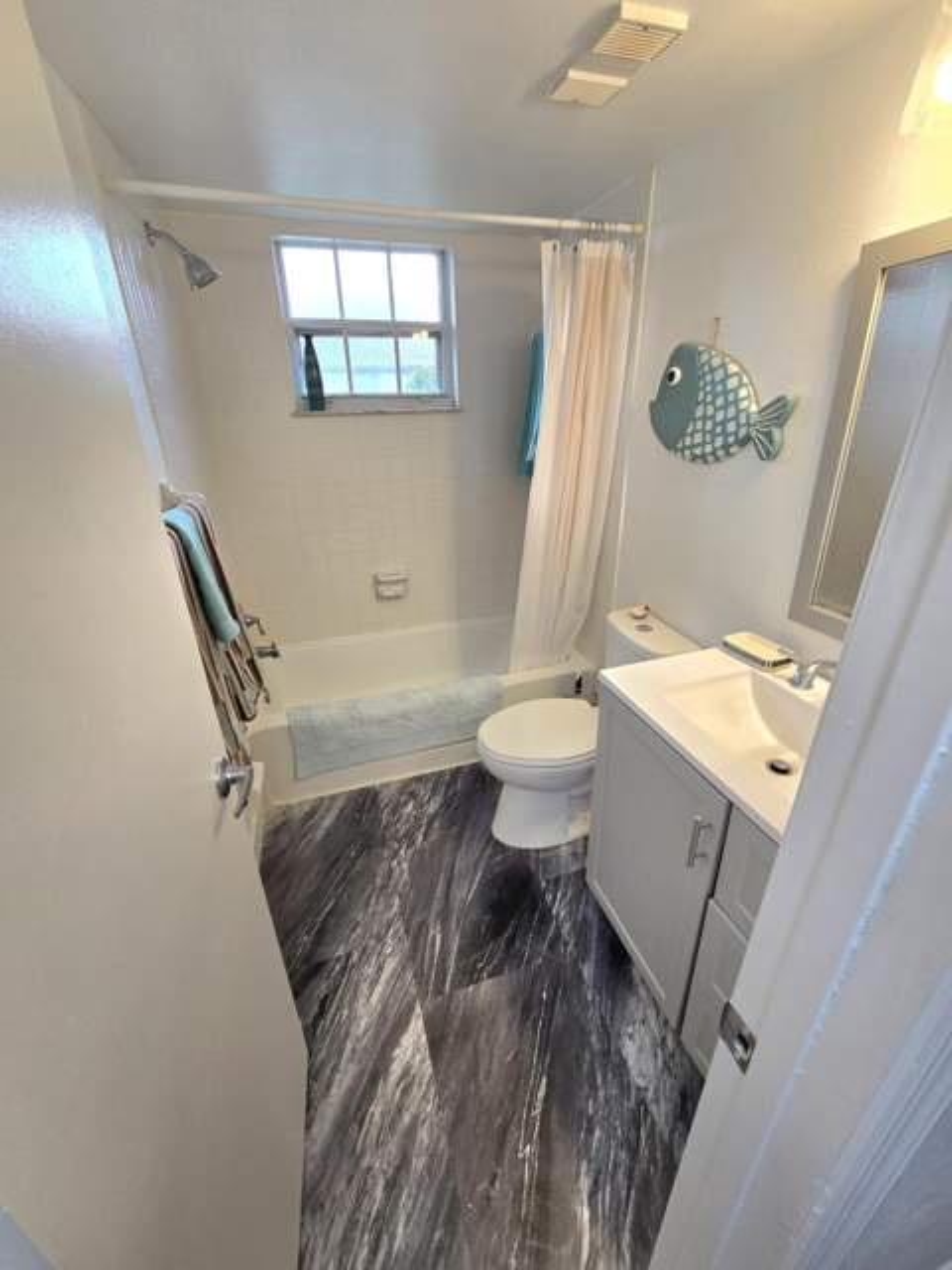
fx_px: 477
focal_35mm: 13
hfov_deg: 89.9
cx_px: 476
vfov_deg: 106.2
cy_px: 635
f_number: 2.2
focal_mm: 2.2
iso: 80
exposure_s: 1/120
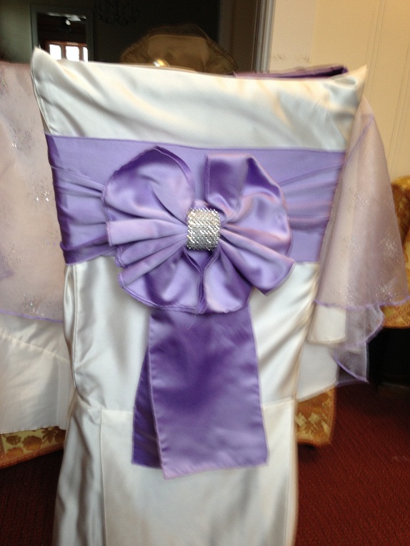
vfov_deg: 55.3
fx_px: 521
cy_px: 273
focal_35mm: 33
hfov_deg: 43.0
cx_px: 205
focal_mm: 4.13
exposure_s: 1/20
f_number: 2.4
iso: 50
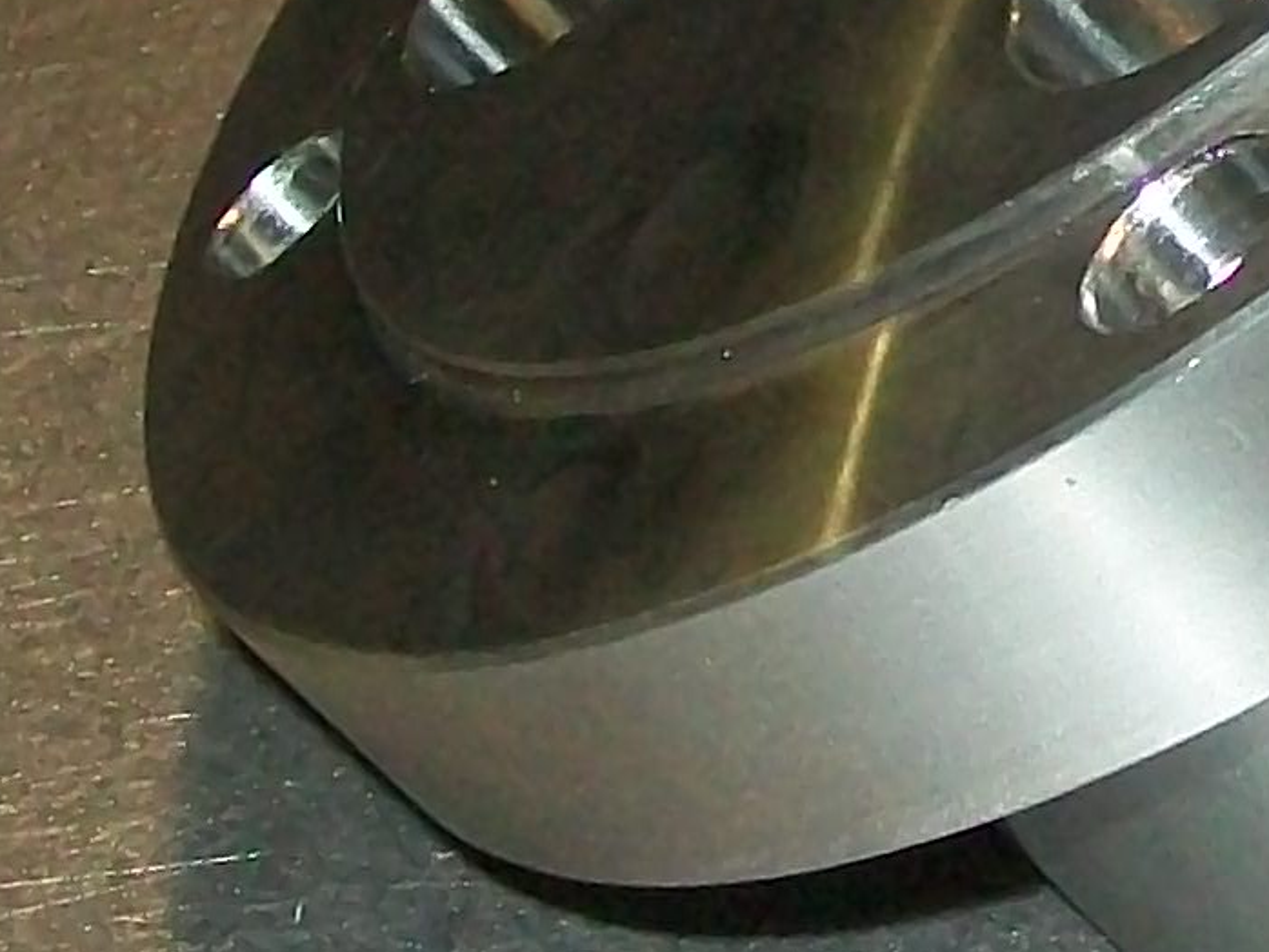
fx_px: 6564
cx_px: 1453
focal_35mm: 179
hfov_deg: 10.9
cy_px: -15
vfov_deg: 8.3
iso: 160
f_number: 2.7
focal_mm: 6
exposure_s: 1/60
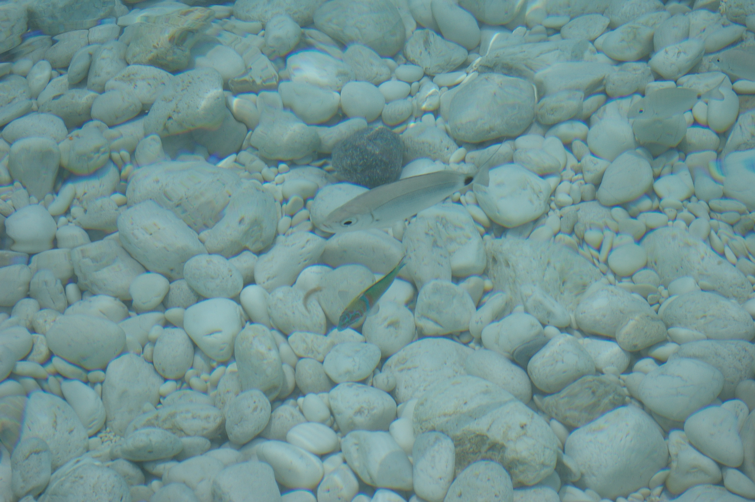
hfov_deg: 24.6
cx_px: 378
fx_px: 1729
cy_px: 251
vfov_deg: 16.5
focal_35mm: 82
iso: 200
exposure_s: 1/1500
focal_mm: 55
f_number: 8
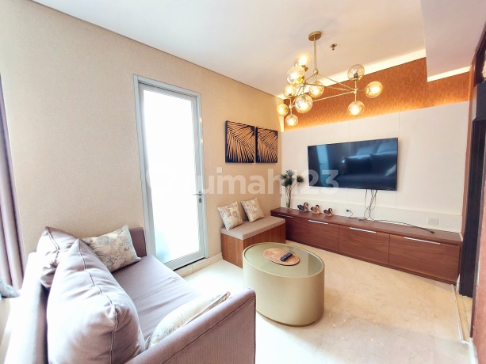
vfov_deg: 89.9
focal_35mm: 13
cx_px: 243
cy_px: 182
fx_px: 183
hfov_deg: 106.2
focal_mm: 1.74
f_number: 2.2
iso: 400
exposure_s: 1/33
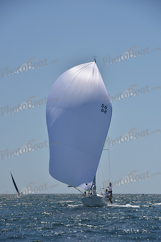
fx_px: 1173
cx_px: 80
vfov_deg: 11.7
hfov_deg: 7.9
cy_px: 121
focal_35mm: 175
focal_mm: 175
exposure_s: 1/800
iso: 320
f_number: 10
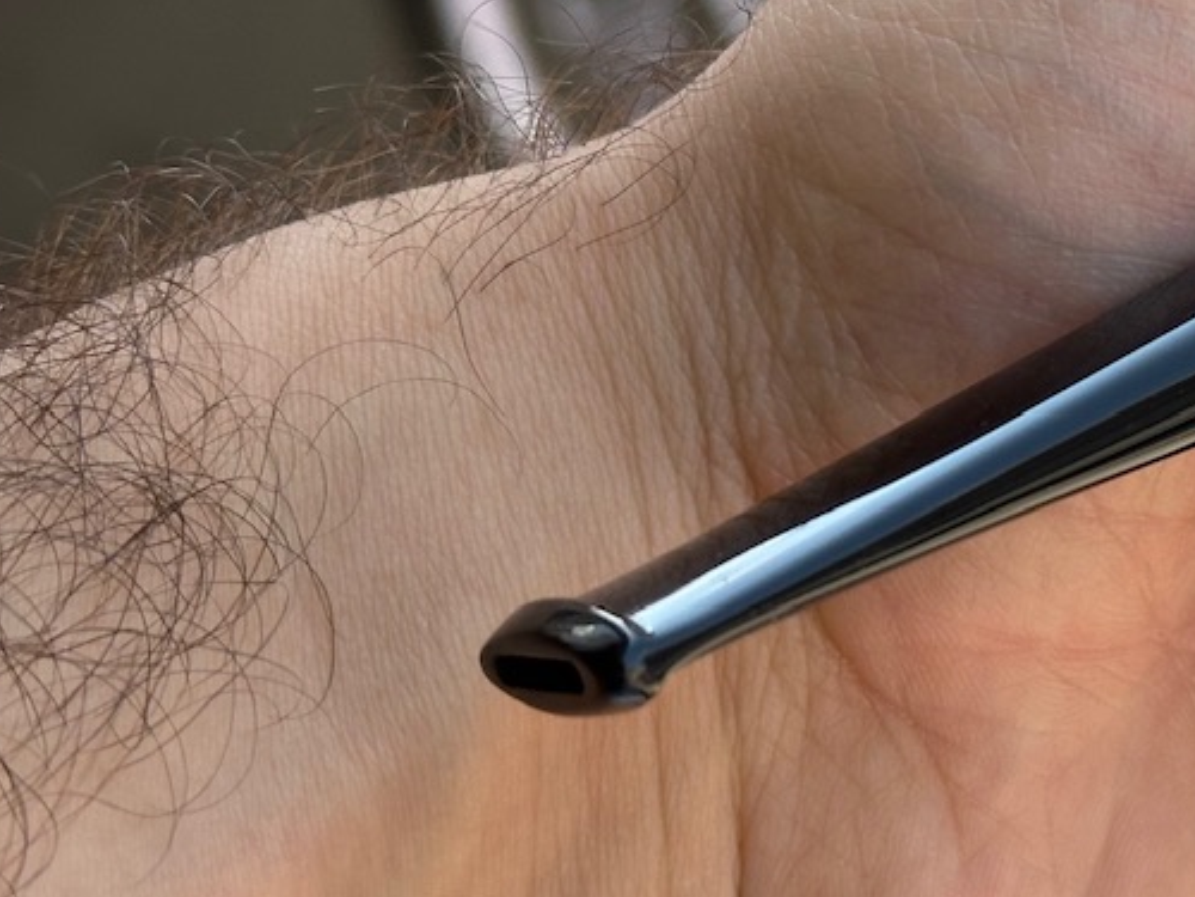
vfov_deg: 12.0
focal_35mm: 123
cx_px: 1456
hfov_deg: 15.4
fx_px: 4246
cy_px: 112
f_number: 1.78
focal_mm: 6.86
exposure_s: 1/672
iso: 64
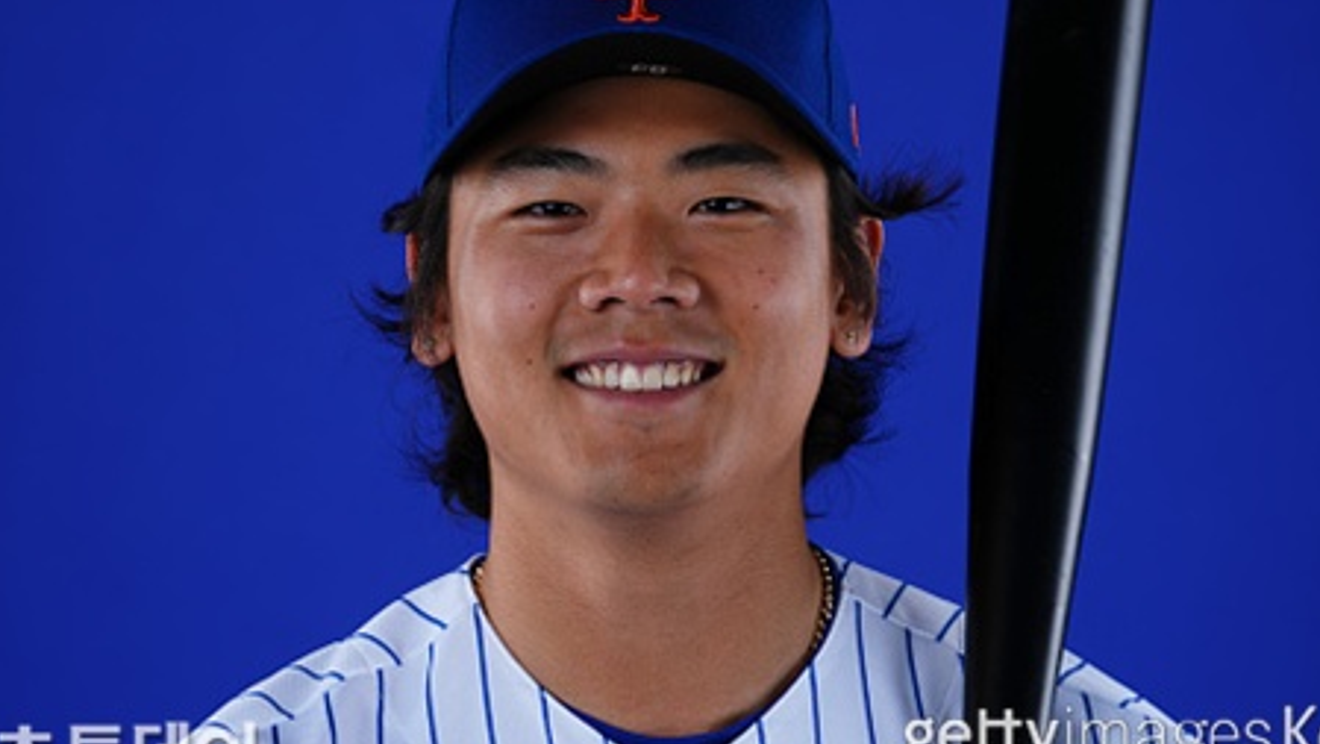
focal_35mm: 210
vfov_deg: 5.8
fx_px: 7353
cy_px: 256
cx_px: 641
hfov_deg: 10.3
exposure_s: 1/400
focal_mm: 150
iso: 80
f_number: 5.6
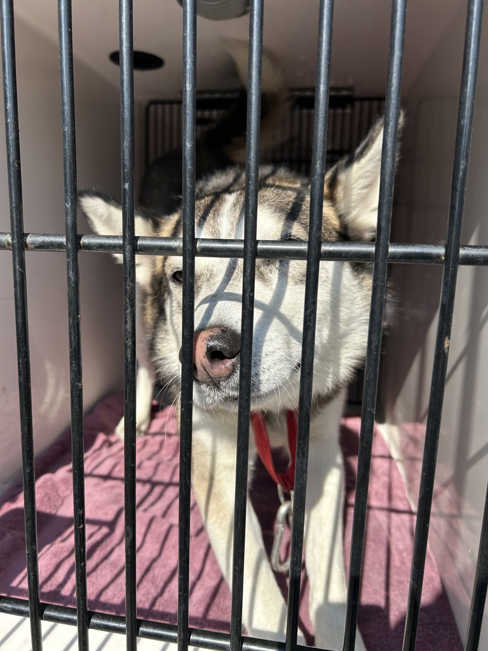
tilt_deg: -9.6
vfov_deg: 67.3
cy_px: 326
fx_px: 489
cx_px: 244
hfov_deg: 53.1
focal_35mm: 26
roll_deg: +1.5
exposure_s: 1/2045
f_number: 1.5
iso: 50
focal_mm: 5.7
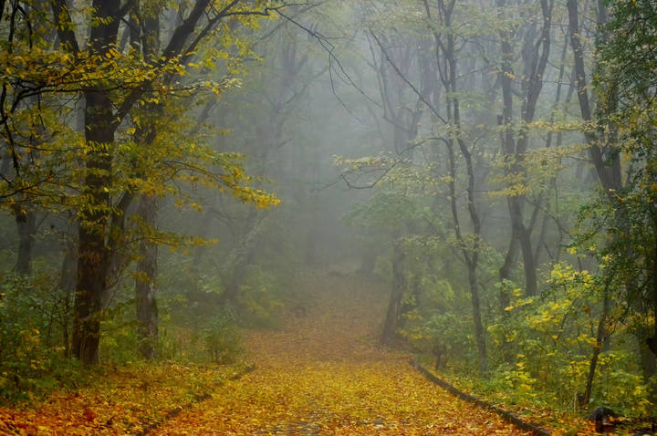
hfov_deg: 24.6
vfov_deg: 16.5
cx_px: 328
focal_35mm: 82
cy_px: 218
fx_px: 1504
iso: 800
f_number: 5
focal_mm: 55
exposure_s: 1/320
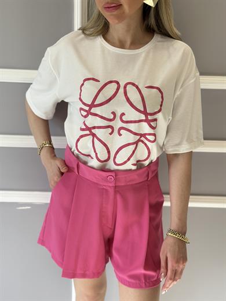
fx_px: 418
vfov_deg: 39.7
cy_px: 150
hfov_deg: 30.3
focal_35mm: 48
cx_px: 113
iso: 80
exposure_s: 1/235
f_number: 1.78
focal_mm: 6.86
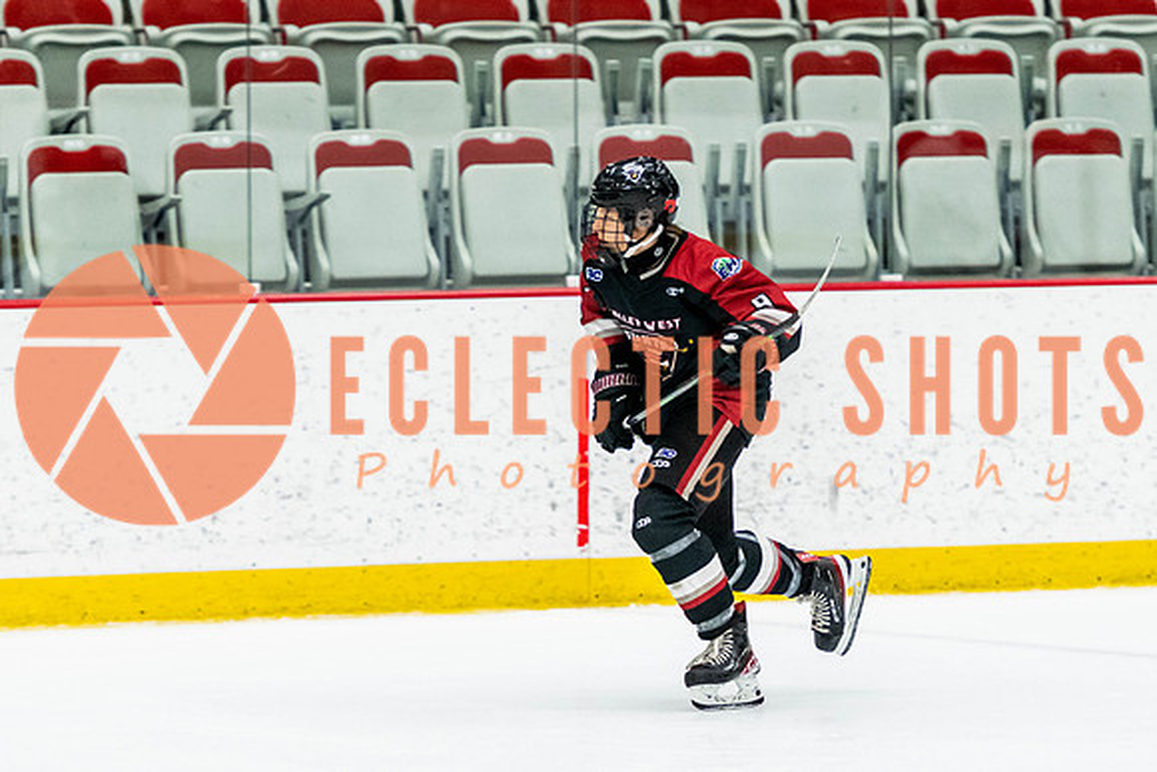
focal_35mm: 306
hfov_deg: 6.7
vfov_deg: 4.5
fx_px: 9832
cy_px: 475
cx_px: 629
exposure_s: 1/640
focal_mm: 160
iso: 2500
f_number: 2.8
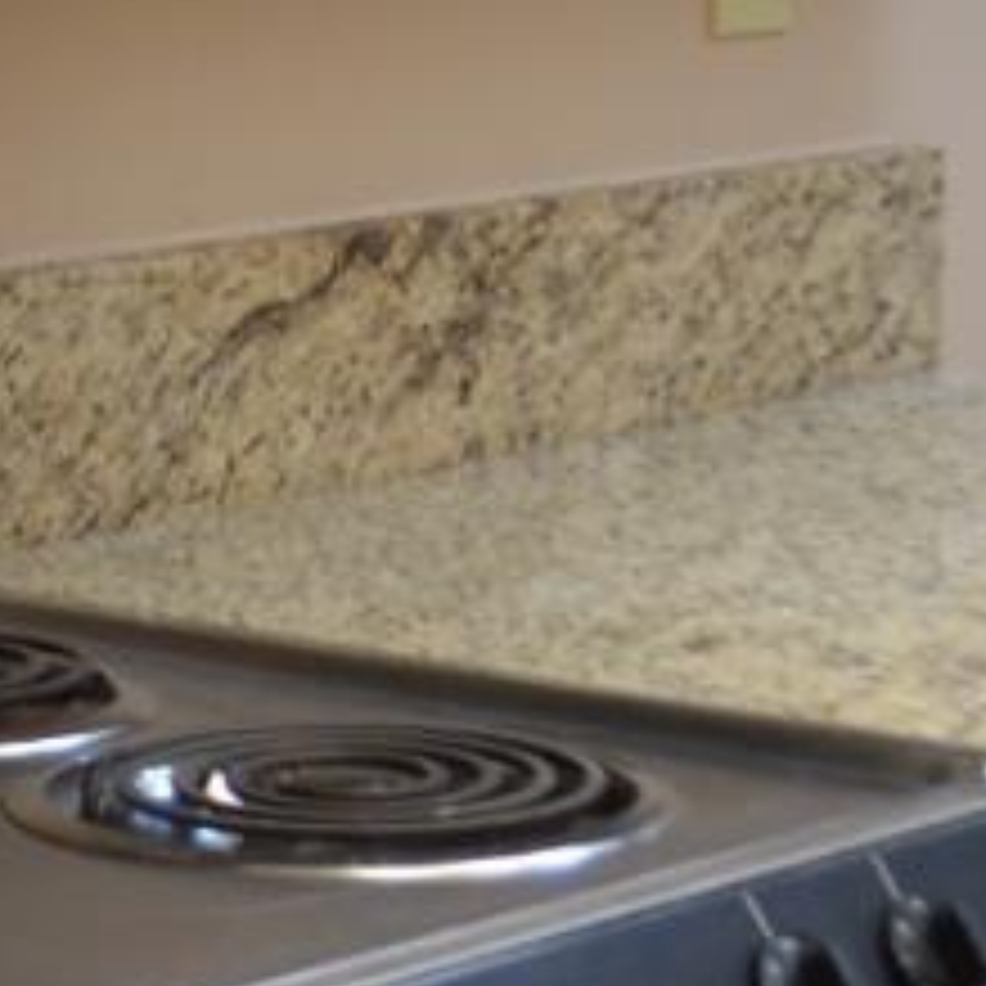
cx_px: 162
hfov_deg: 10.0
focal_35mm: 175
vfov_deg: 9.8
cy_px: -270
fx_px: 5640
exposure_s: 1/50
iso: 400
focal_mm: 20
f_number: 3.8
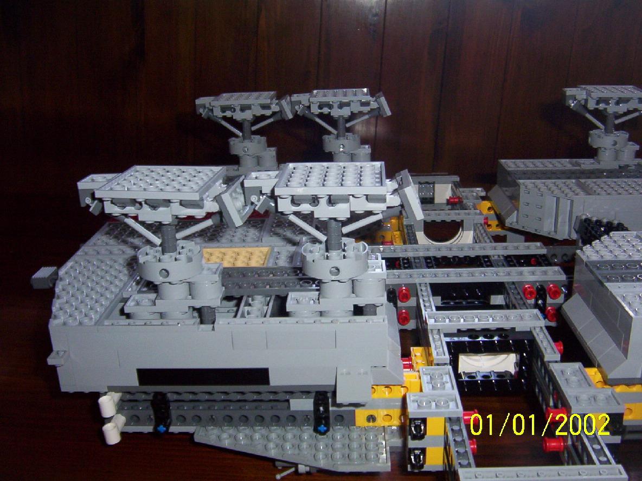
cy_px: 240
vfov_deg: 39.7
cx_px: 321
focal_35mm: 36
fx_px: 668
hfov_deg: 51.4
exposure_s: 1/30
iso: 140
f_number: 2.76
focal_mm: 5.54
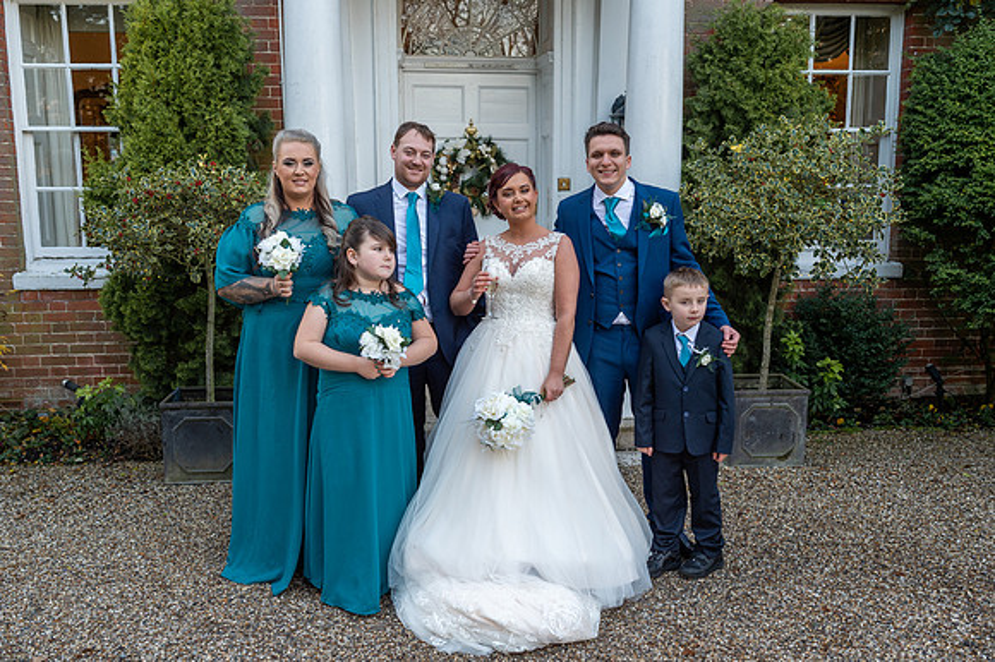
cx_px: 498
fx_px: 967
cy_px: 331
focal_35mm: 35
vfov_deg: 37.8
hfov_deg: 54.5
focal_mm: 35
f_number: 4
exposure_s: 1/160
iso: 250
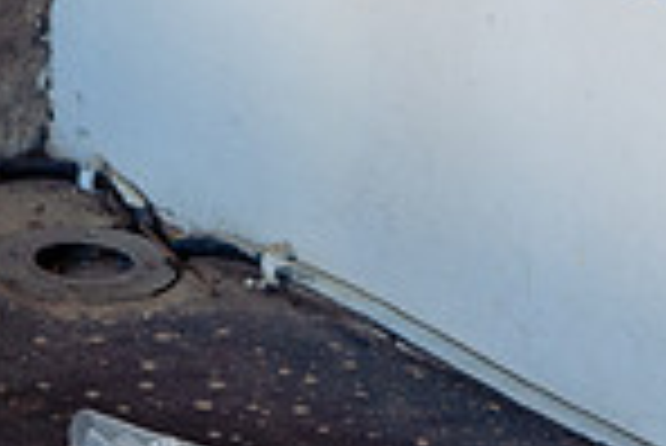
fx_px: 5722
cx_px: -40
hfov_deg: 6.6
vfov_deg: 4.4
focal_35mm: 309
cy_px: 586
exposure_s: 1/500
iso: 400
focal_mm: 70
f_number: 4
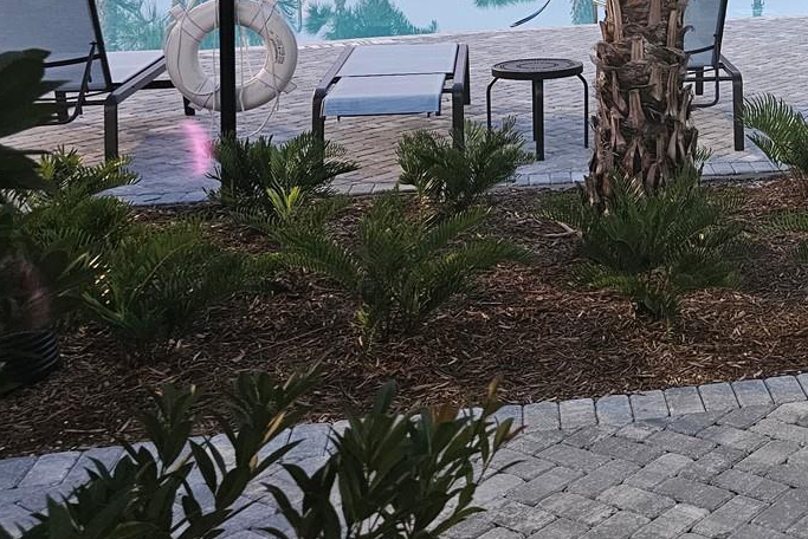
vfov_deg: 23.3
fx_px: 1257
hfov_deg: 31.5
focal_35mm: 56
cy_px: 7
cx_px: 893
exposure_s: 1/52
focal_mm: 6.3
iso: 640
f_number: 1.7
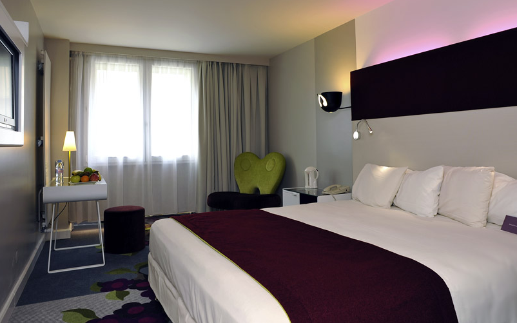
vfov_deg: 47.5
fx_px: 366
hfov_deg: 70.3
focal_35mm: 26
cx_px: 277
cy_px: 148
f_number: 5.6
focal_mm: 20
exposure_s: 1/20
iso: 200
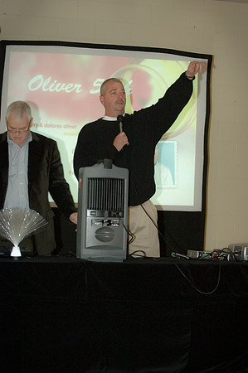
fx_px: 1212
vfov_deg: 17.5
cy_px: 186
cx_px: 124
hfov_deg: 11.7
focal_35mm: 117
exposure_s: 1/60
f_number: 2.8
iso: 800
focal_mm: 78
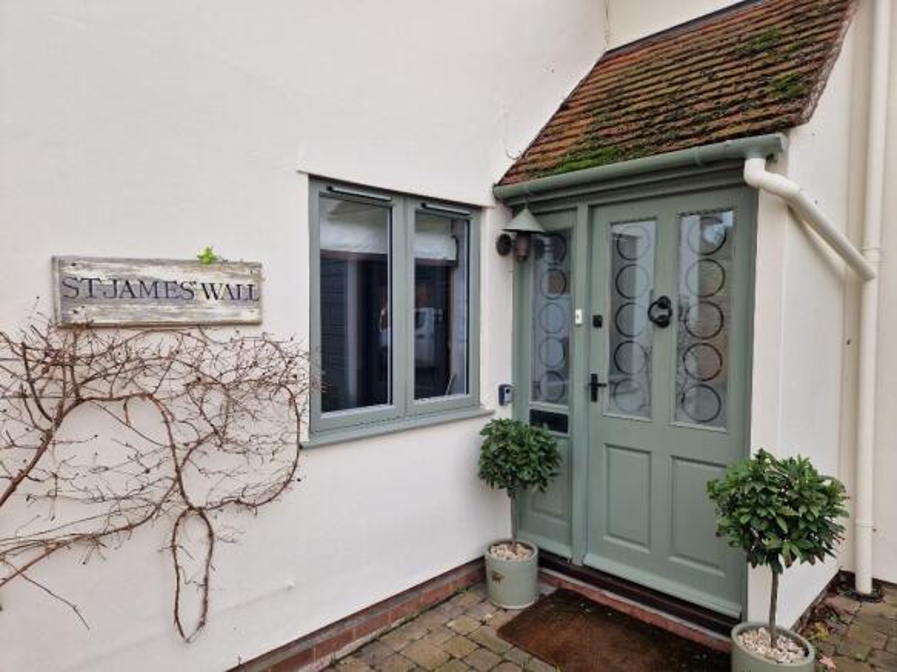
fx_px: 596
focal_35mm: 23
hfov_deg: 73.9
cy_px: 336
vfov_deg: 58.9
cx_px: 448
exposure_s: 1/370
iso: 50
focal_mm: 5.4
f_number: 1.8
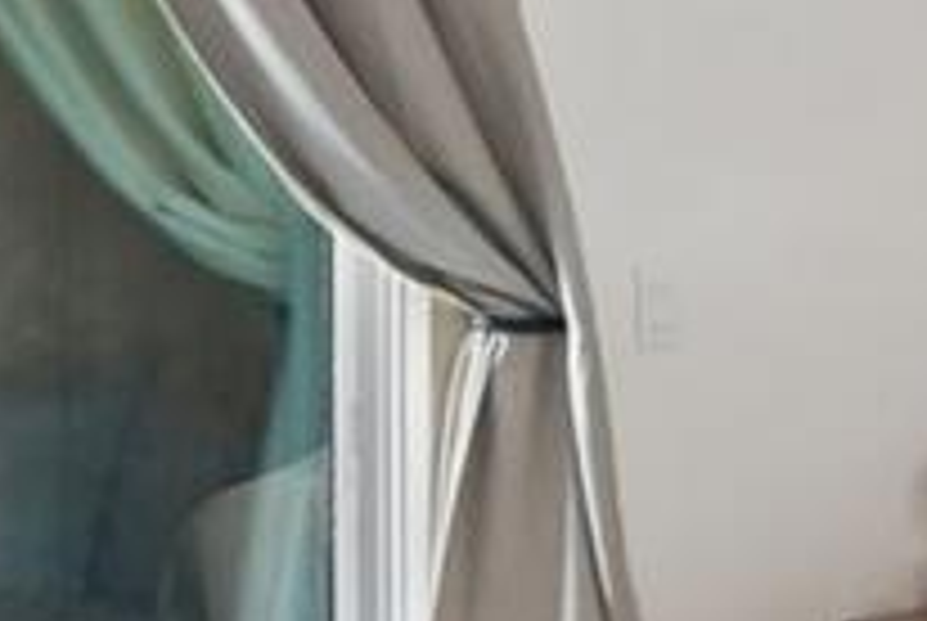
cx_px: 1202
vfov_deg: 11.1
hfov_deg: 15.7
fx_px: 3198
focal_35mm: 124
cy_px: 162
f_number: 8
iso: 400
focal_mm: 16
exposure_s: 1/20
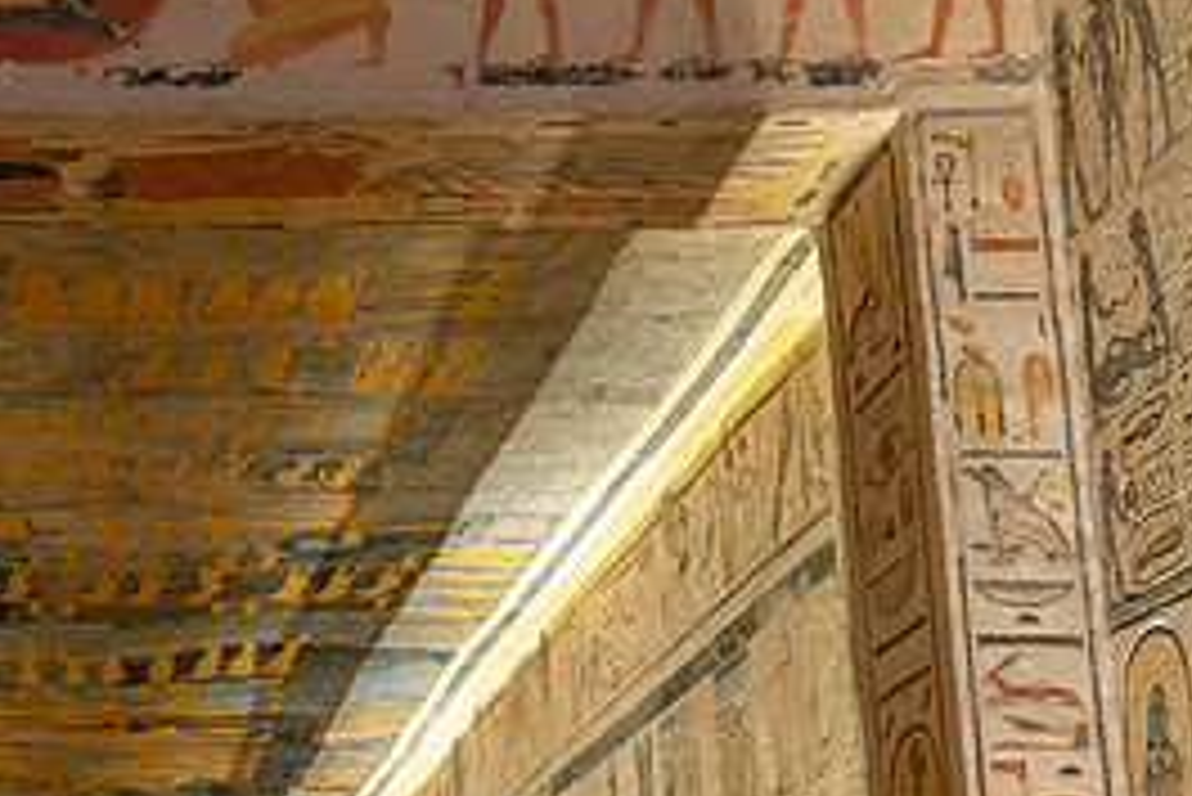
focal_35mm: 91
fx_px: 3015
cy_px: 279
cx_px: 55
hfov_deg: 21.7
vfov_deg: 15.0
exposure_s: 1/15
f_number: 5.6
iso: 1800
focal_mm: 40
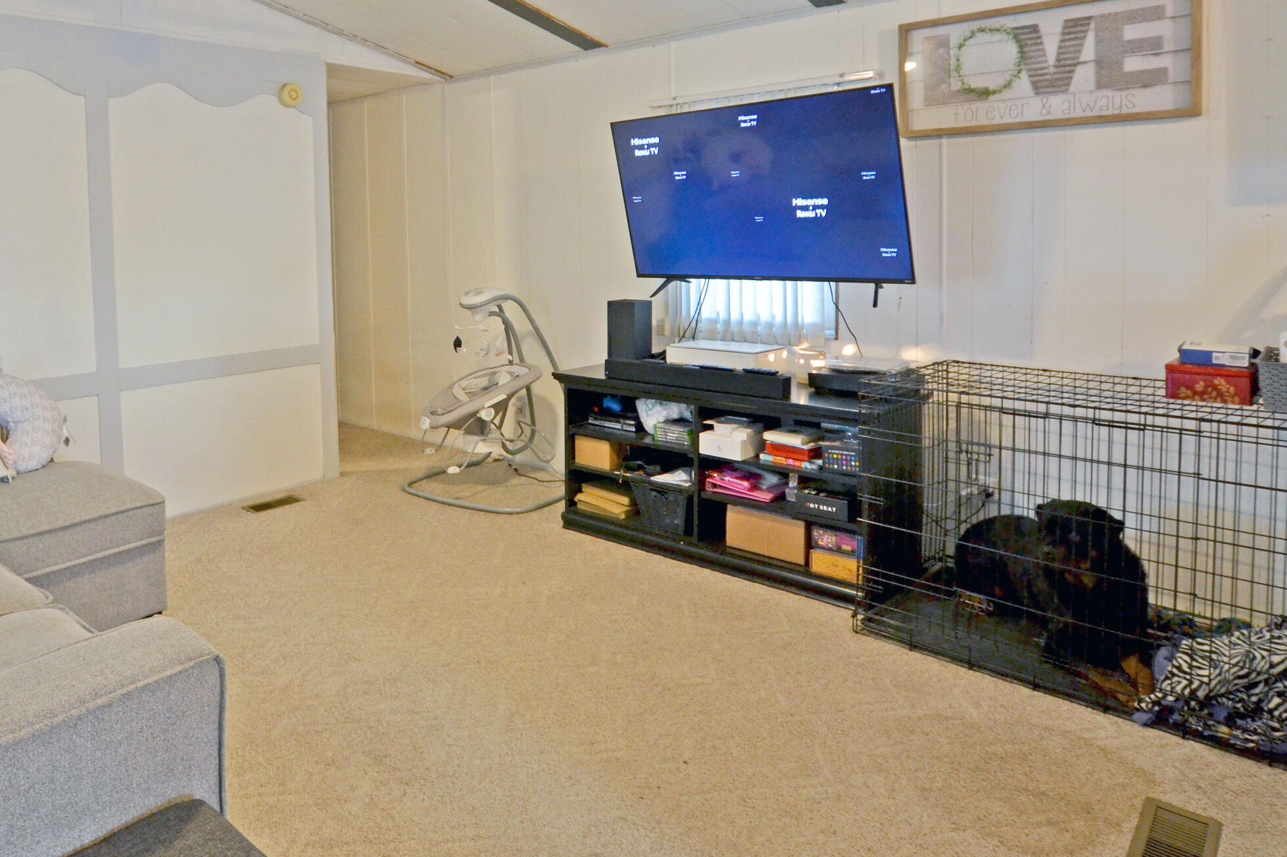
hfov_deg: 74.4
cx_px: 460
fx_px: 822
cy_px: 256
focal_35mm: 23
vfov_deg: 53.5
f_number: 6.3
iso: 400
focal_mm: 10
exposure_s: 1/5
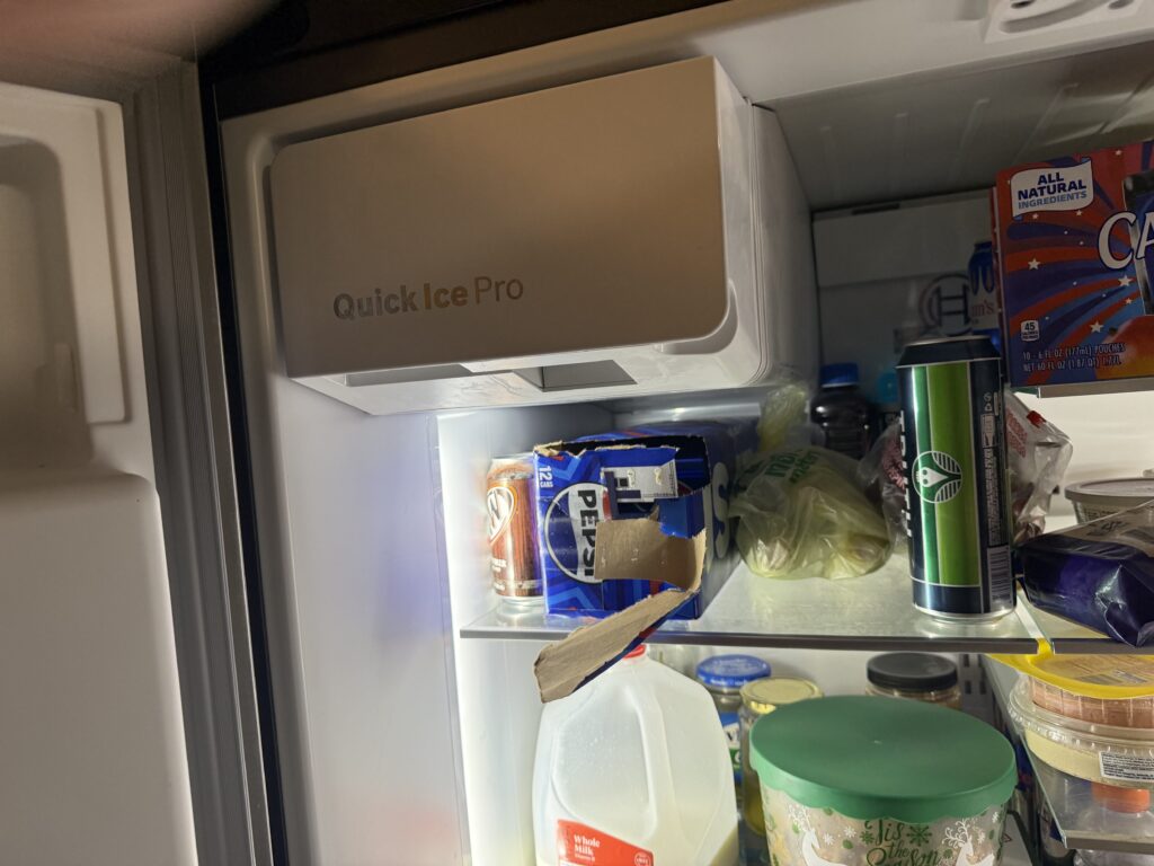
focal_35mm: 24
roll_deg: +3.9
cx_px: 577
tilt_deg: -3.0
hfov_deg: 71.6
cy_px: 433
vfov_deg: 56.8
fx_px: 800
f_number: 1.78
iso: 250
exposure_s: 1/250
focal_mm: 6.76
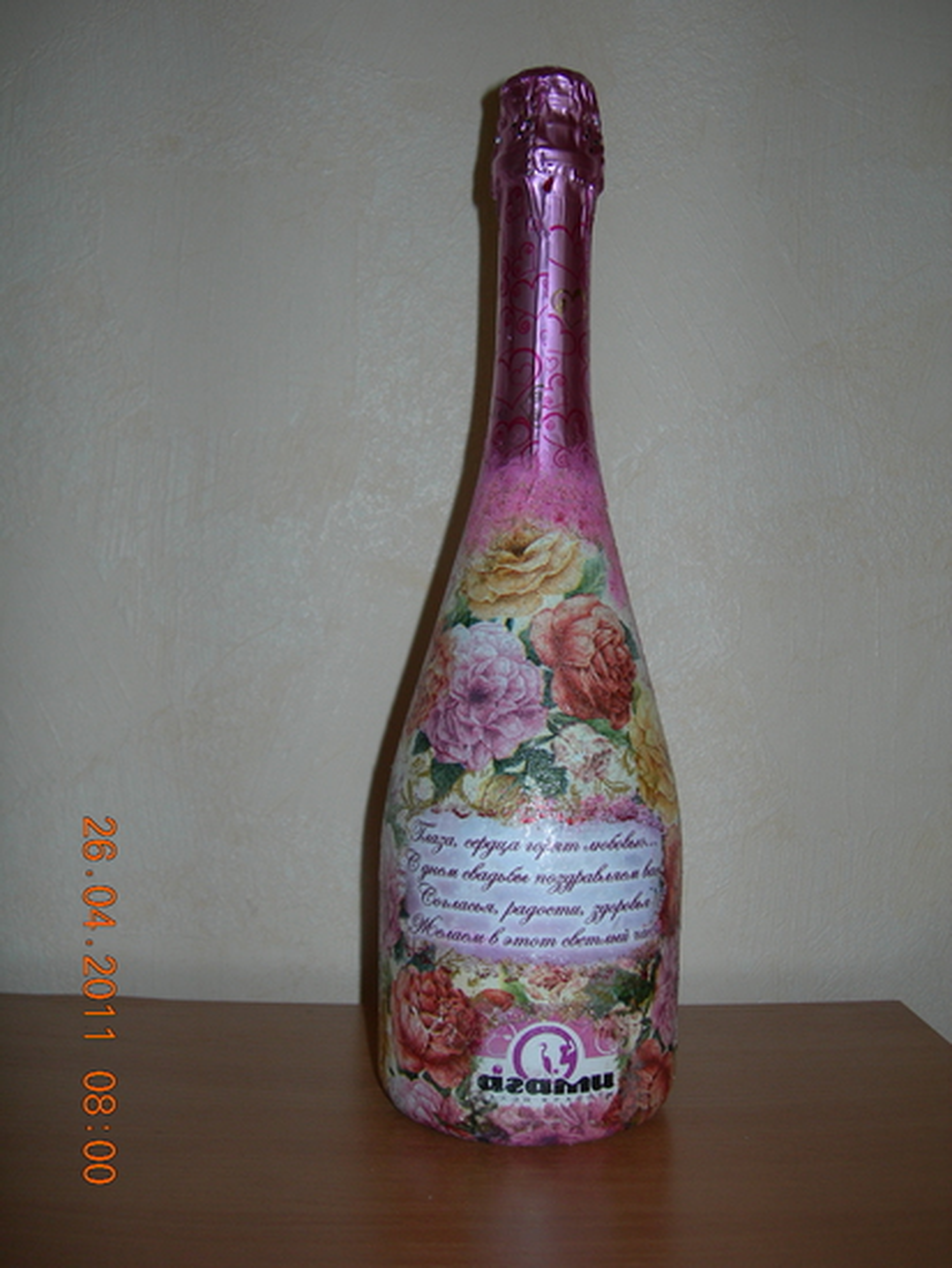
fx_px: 1392
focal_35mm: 38
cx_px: 476
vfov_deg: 49.0
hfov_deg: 37.7
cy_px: 634
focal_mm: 7.8
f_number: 2.8
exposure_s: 1/60.1
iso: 50
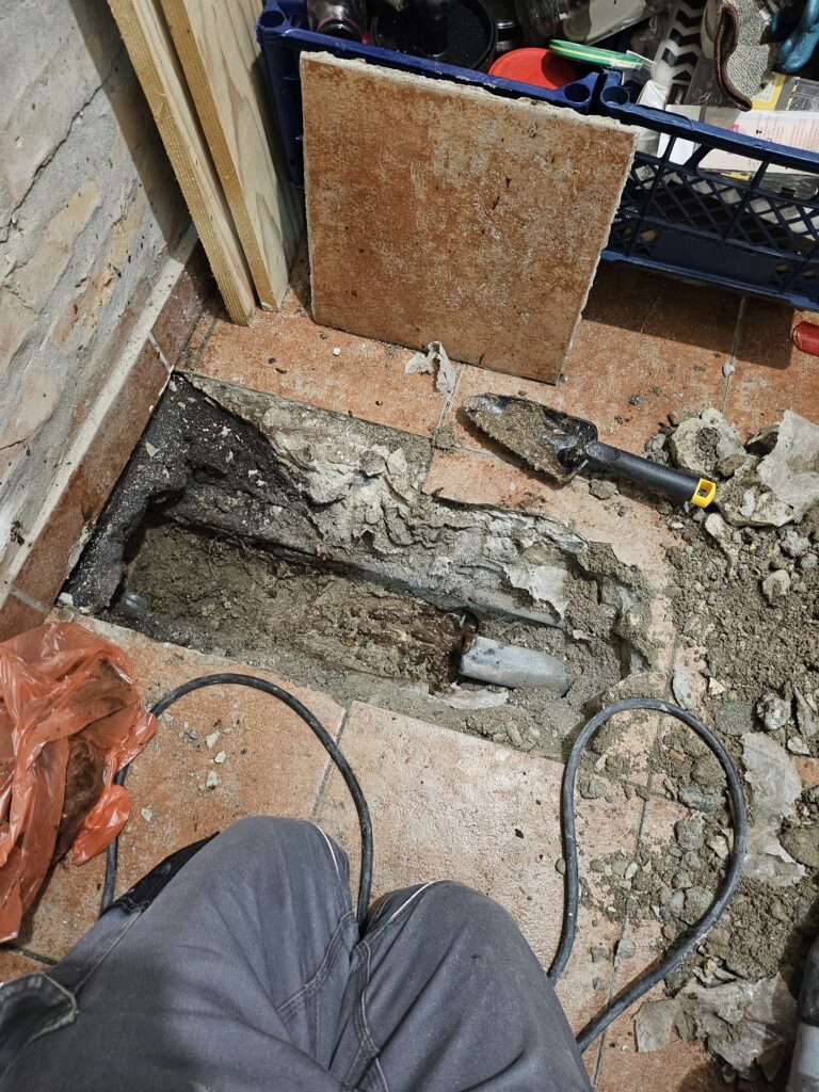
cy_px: 546
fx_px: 757
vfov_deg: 71.6
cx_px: 410
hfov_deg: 56.8
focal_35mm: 24
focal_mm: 5
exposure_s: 1/24
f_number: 1.8
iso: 500
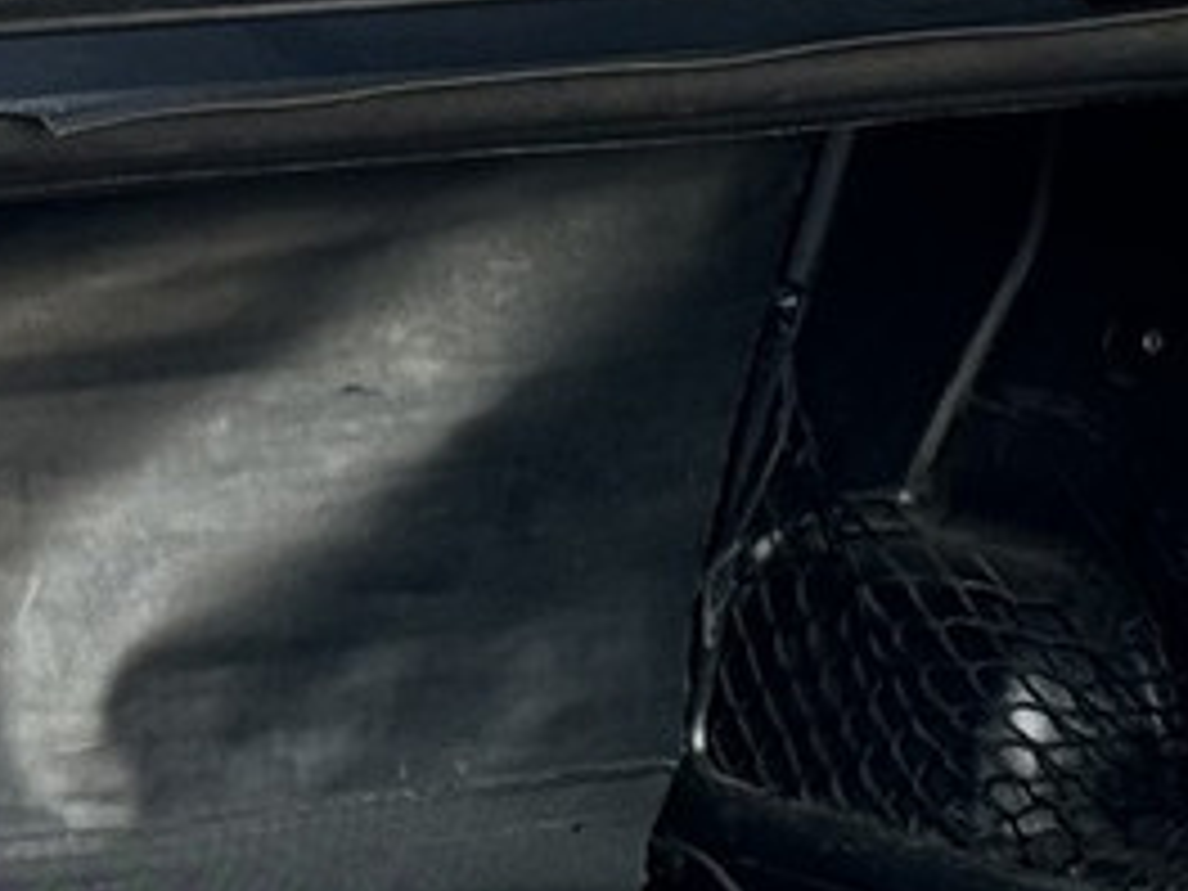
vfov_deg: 5.1
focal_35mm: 291
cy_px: 796
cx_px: -819
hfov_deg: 6.7
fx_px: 9987
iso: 50
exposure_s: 1/121
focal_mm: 6.76
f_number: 1.78
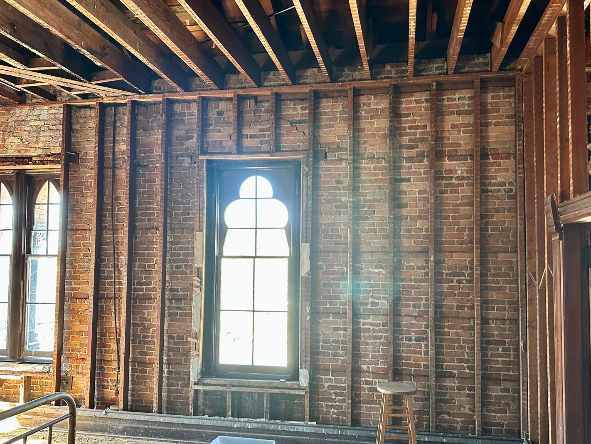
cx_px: 311
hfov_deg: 65.3
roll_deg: +0.2
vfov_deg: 51.3
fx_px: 461
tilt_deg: +2.9
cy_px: 246
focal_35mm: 27
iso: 320
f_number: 1.78
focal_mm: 6.86
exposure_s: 1/60
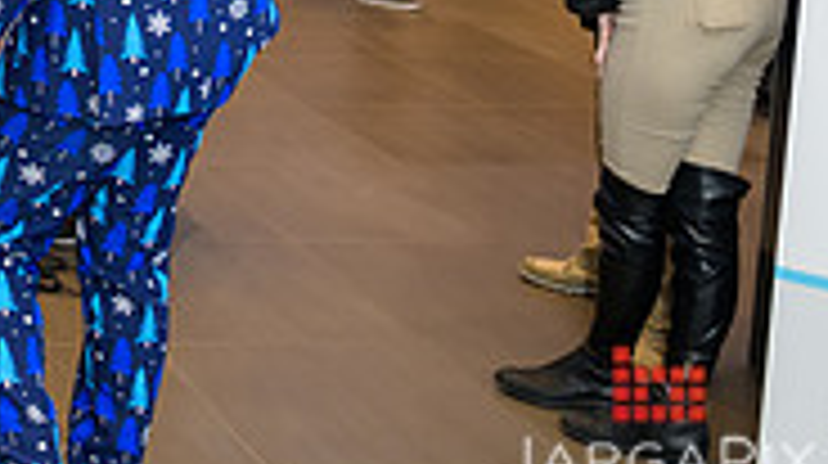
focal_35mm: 86
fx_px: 1886
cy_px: -291
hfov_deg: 21.3
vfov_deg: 13.0
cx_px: -374
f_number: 3.2
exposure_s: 1/125
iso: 400
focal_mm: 26
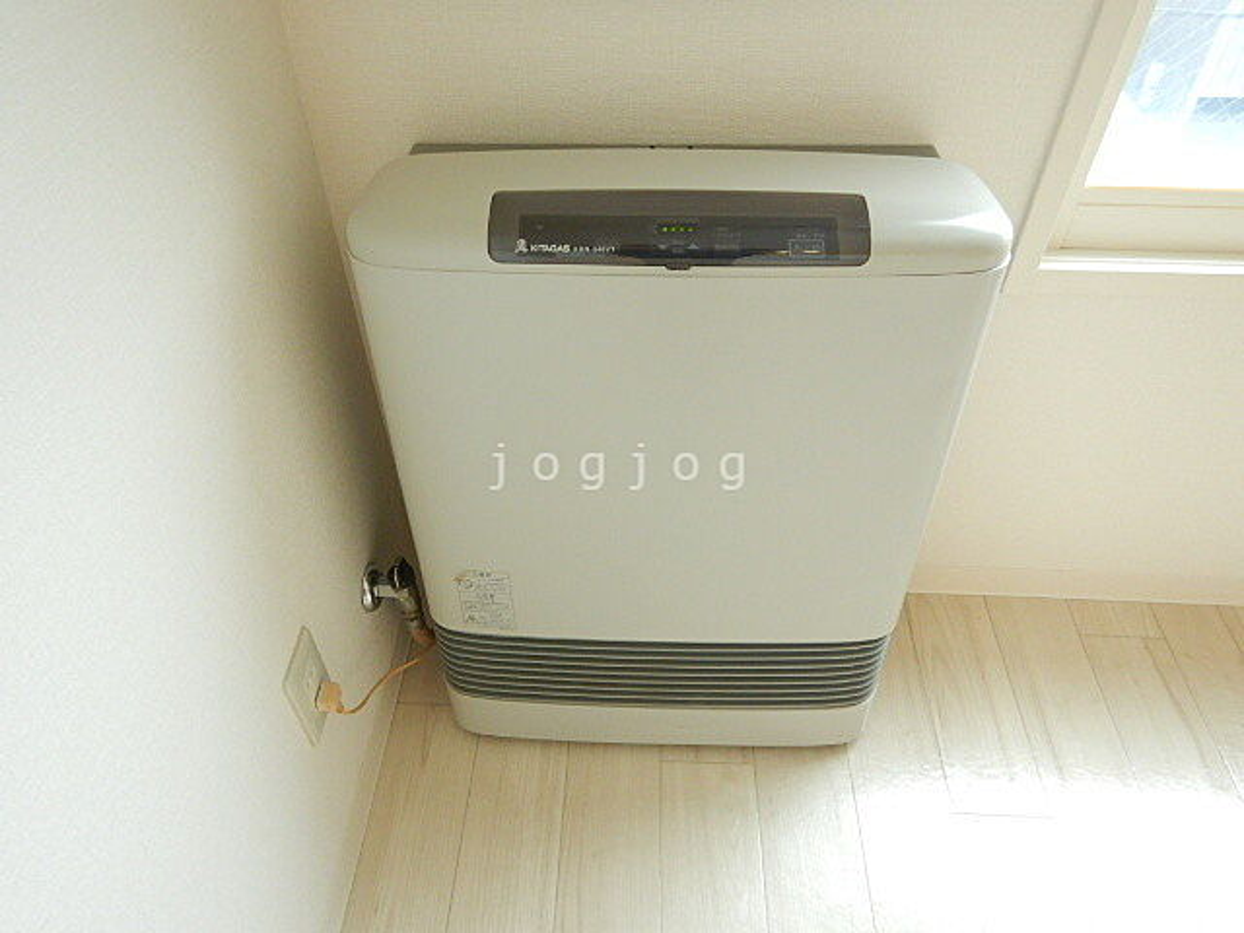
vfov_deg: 56.8
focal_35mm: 24
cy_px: 466
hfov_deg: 71.6
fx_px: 862
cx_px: 622
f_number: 2.8
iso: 400
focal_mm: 4.3
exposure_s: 1/25
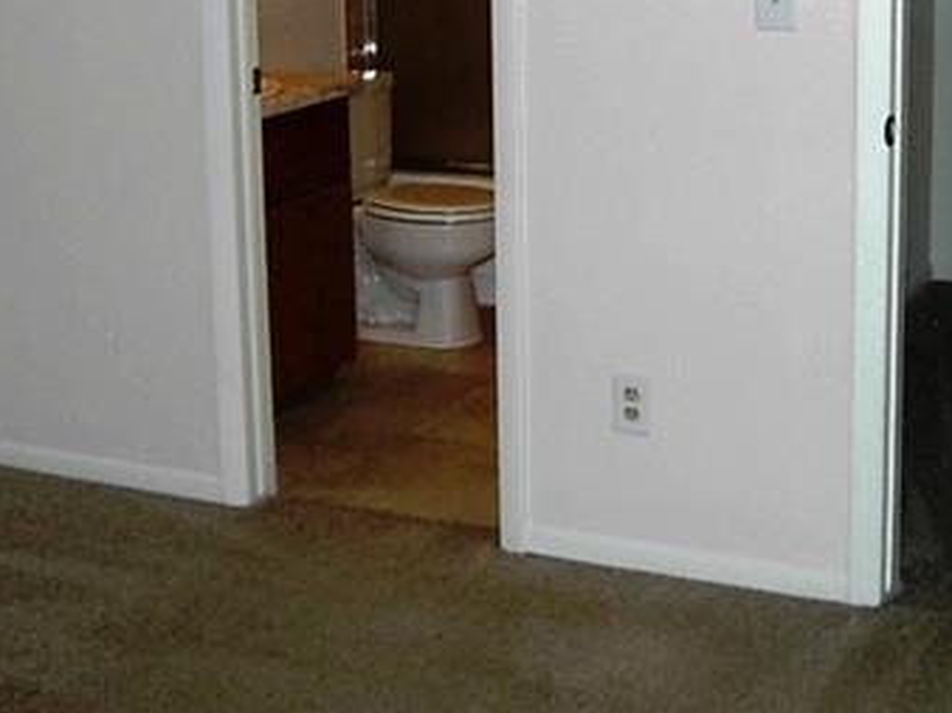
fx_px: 1979
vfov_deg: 20.3
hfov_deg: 26.9
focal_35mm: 72
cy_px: 175
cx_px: 645
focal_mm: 7.8
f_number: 2.8
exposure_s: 1/64
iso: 79
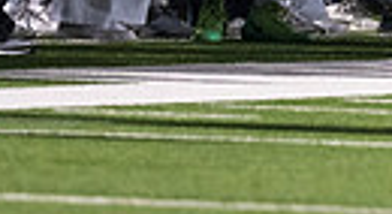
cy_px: -233
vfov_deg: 0.9
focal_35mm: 1264
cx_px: 904
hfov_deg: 1.7
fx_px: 13048
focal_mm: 200
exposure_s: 1/1250
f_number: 2.8
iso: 4000
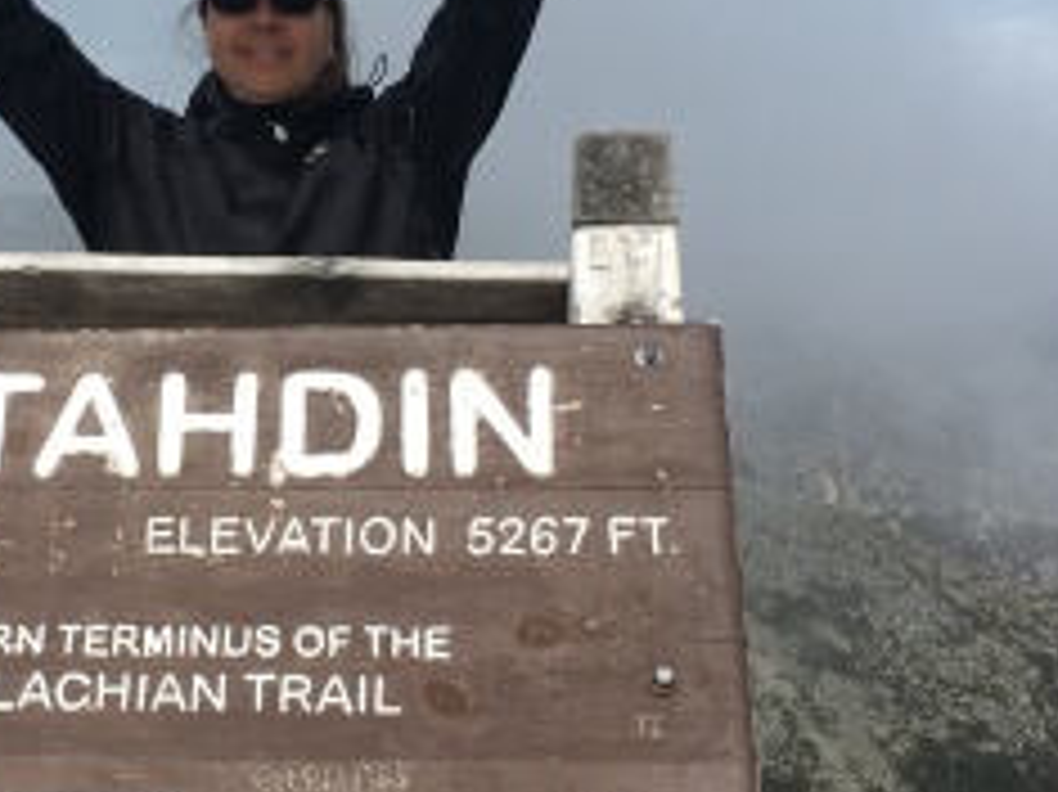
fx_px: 2413
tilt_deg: -6.4
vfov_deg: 18.6
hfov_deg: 24.4
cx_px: 221
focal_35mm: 79
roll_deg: +0.3
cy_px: 324
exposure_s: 1/2653
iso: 25
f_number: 2.2
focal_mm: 4.15
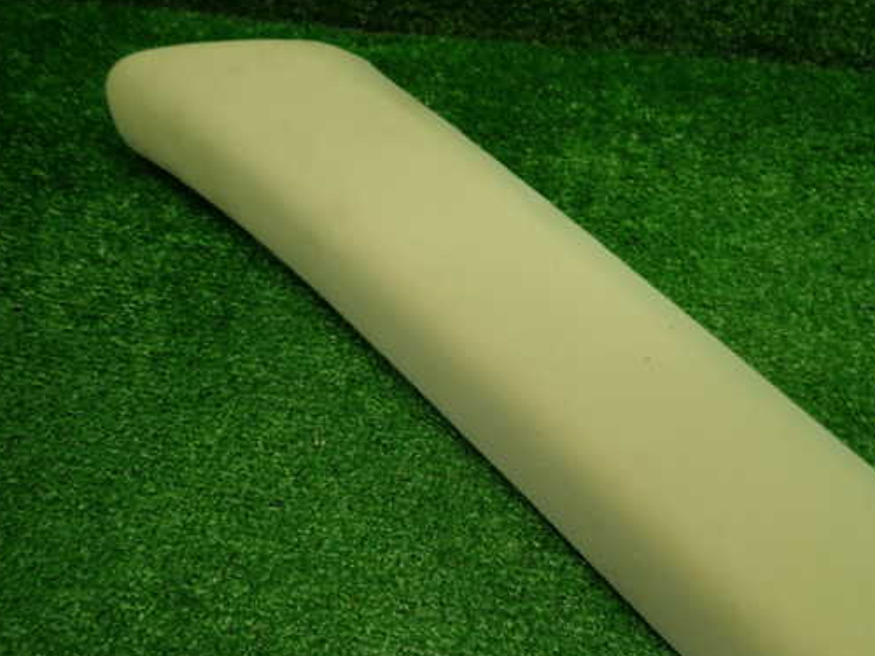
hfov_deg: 59.7
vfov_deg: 46.8
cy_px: 317
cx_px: 500
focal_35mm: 30
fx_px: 758
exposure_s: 1/60
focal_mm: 4.5
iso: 100
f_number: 2
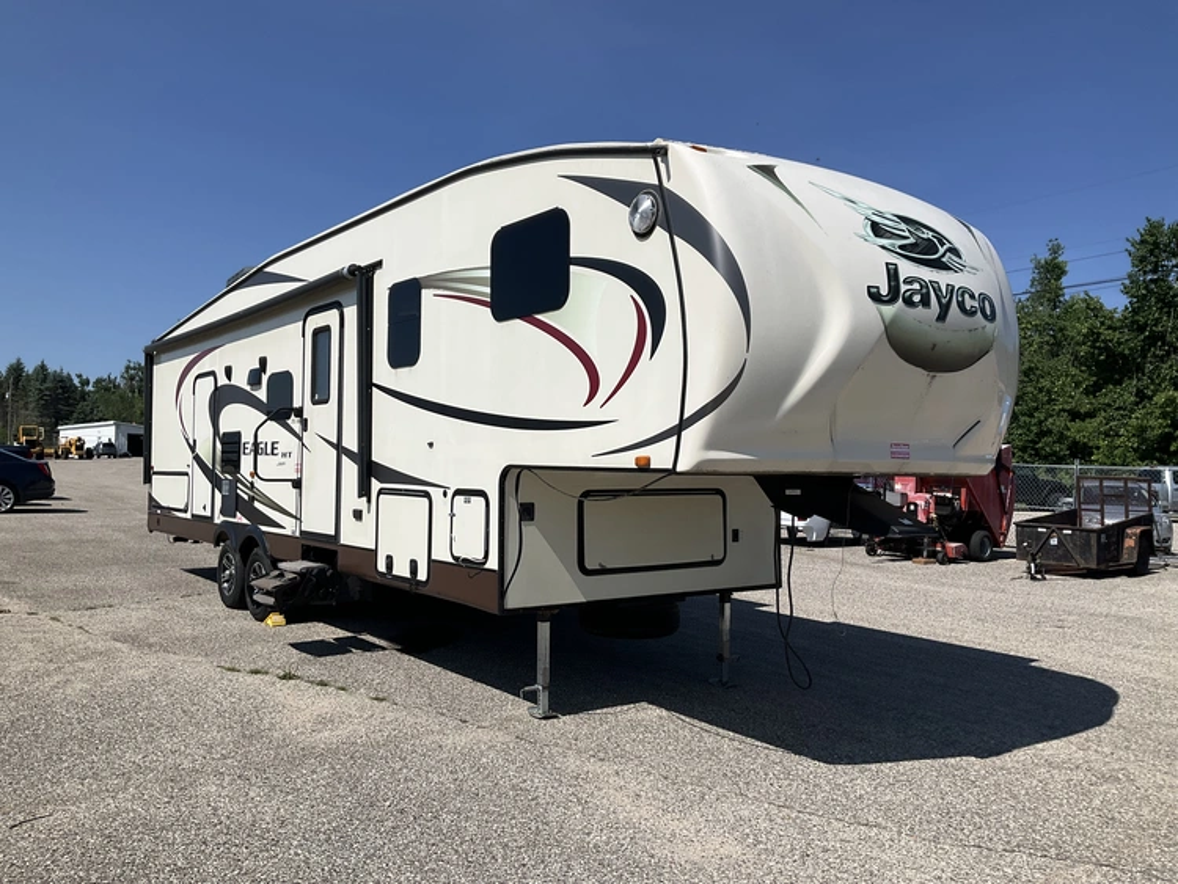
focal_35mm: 29
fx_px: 987
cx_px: 589
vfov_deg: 48.3
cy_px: 442
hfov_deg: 61.6
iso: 25
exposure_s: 1/3788
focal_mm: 3
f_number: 1.8
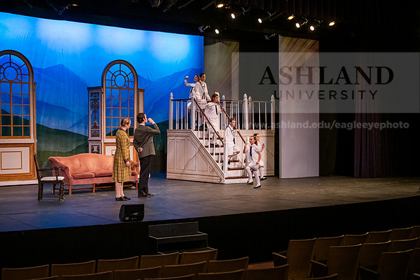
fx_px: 677
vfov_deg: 23.4
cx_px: 210
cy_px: 140
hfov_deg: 34.5
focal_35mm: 58
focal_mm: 58
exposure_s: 1/160
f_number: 3.5
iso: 2500
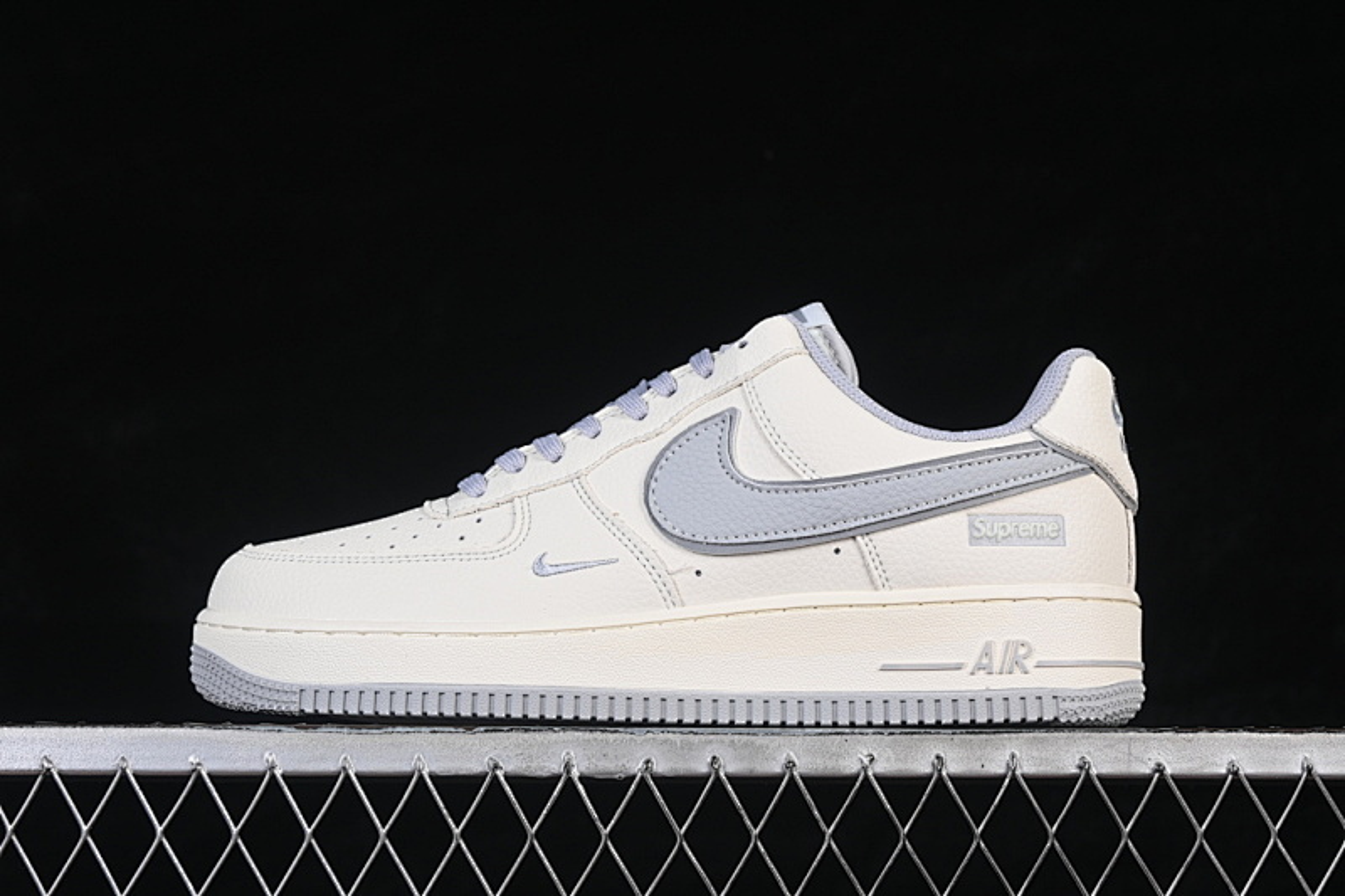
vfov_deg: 18.2
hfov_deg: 27.0
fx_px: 2801
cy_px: 448
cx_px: 672
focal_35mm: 75
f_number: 8
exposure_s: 1/80
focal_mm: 50
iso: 160
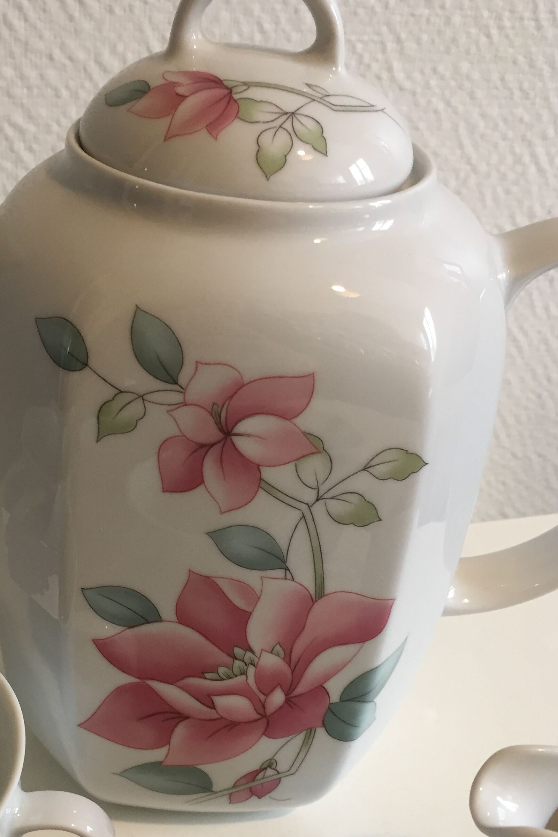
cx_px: 181
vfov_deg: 47.0
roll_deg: -4.0
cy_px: 515
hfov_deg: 32.3
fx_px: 953
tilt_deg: -36.1
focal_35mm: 41
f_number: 2.2
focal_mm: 4.15
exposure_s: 1/33
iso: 100
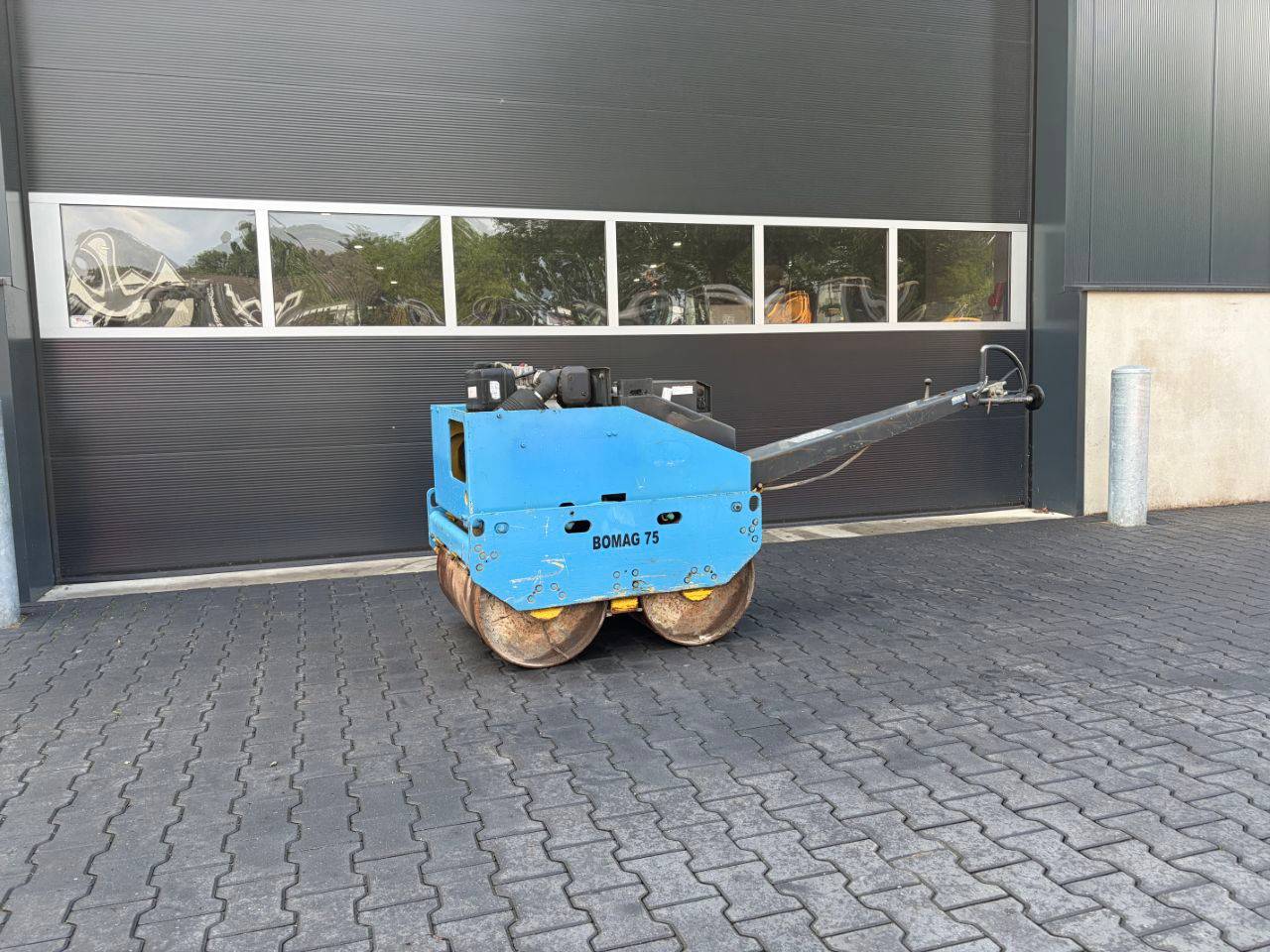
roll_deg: +1.4
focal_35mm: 26
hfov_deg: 67.3
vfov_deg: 53.1
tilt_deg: -4.2
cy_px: 476
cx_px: 635
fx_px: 954
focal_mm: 5.96
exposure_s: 1/548
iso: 50
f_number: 1.6
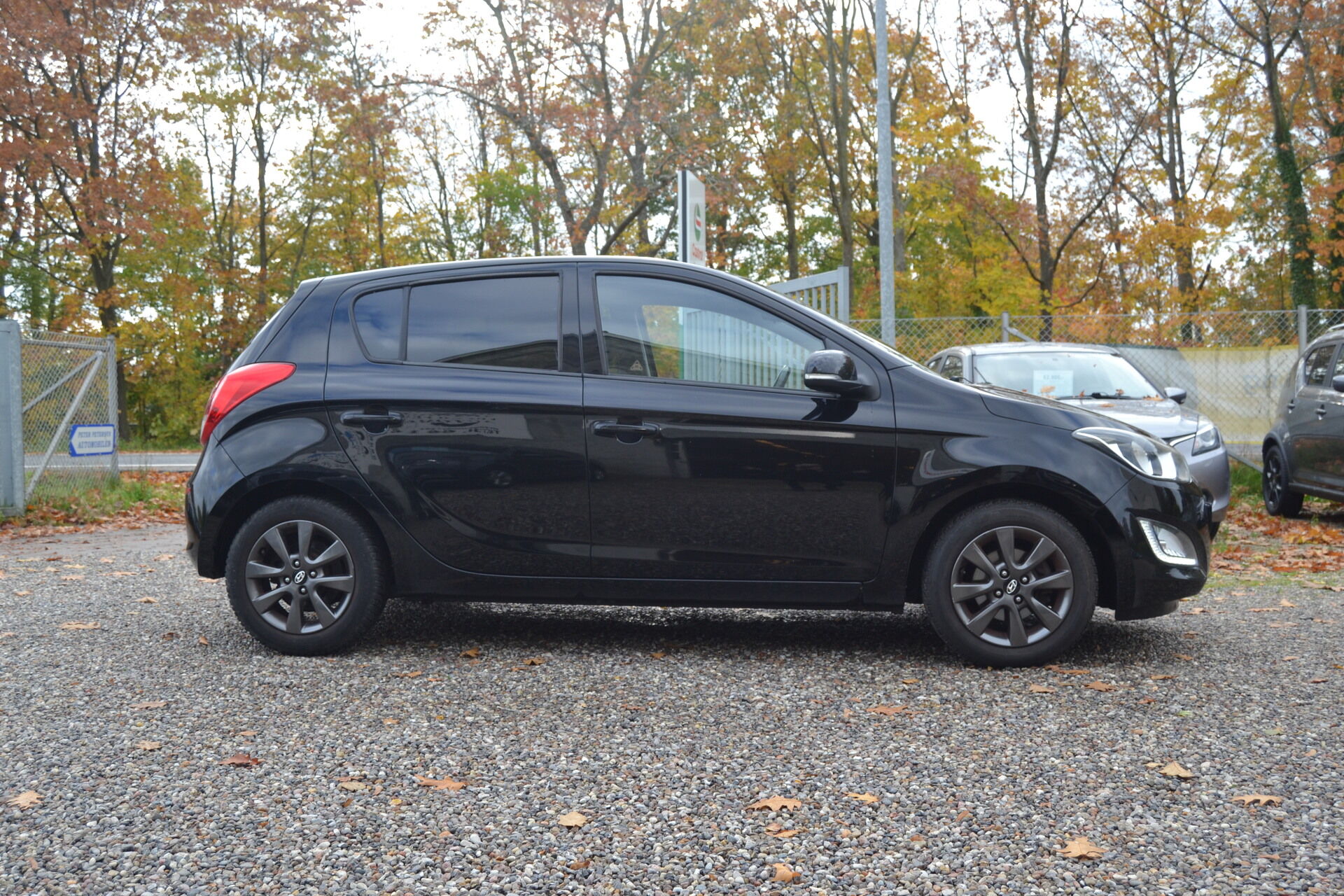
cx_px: 672
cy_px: 448
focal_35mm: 34
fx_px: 1288
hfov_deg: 55.1
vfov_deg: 38.4
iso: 140
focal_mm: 23
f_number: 5.6
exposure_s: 1/125
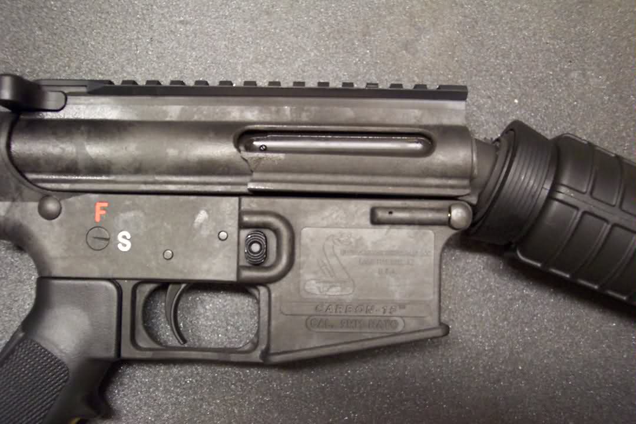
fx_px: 671
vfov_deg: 35.1
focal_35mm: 38
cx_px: 318
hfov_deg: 50.7
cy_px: 212
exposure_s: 1/8
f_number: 2.8
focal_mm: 8
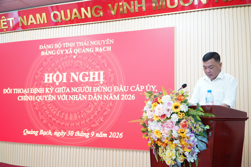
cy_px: 84
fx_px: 230
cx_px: 126
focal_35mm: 33
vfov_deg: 40.0
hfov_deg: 57.2
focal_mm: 22
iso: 1250
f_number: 4
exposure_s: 1/40
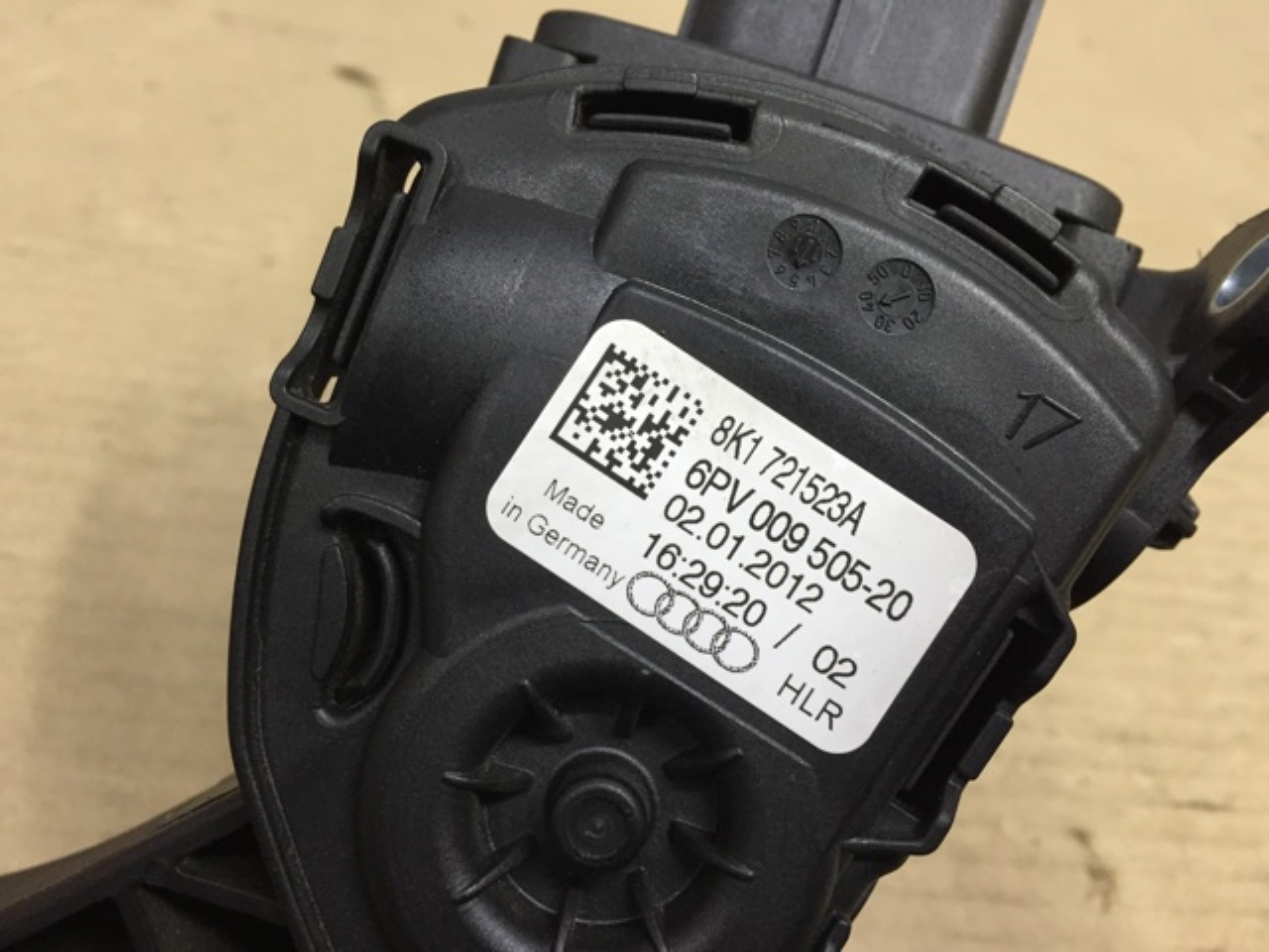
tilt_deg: -41.5
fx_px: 1063
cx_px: 634
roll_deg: -14.8
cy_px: 476
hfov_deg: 61.7
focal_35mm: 29
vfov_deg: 48.2
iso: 64
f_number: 2.2
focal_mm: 4.15
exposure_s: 1/33
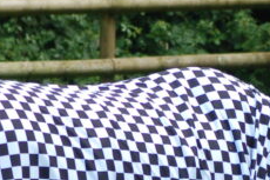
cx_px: 271
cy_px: 243
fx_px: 5606
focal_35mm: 748
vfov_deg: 1.8
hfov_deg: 2.8
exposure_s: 1/500
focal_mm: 112
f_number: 5.6
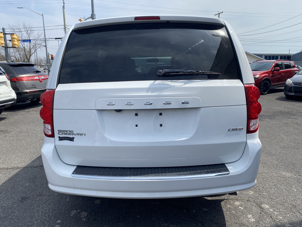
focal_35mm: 26
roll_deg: +1.2
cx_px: 151
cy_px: 114
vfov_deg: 53.1
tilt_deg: -12.5
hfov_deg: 67.3
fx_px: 227
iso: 32
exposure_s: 1/2890
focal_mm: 4.25
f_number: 1.8
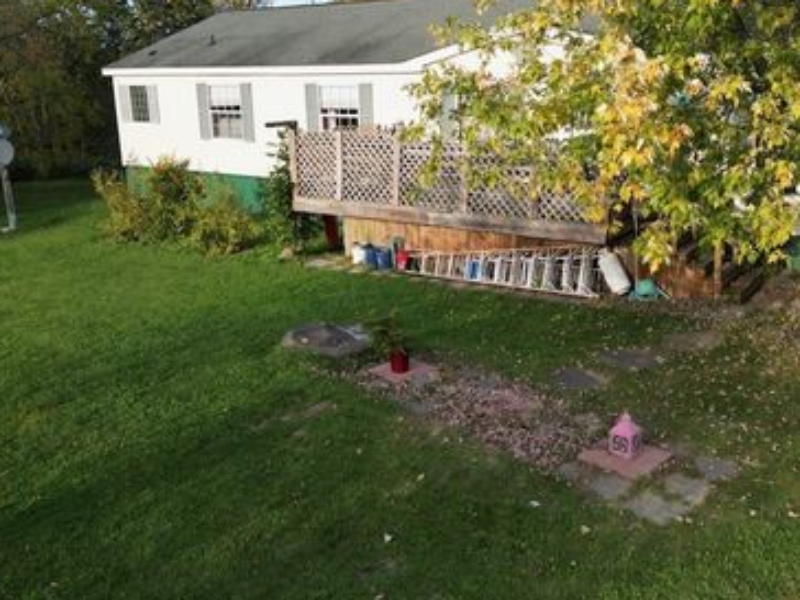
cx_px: 446
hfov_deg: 55.2
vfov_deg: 42.9
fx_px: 763
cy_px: 287
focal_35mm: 33
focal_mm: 6.72
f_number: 1.7
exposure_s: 1/800
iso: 120
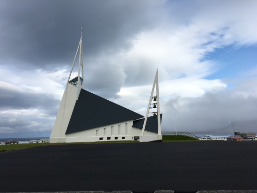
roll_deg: +1.2
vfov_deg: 48.2
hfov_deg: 61.6
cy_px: 96
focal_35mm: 29
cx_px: 128
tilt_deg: +11.7
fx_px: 215
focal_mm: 4.15
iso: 25
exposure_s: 1/2331
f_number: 2.2
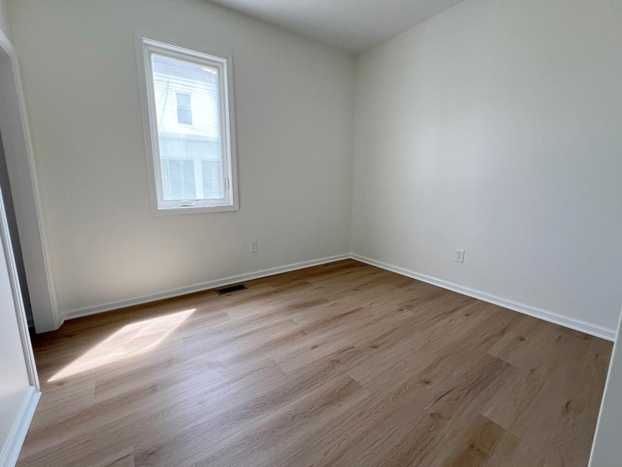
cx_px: 306
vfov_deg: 85.7
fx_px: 252
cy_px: 231
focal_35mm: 14
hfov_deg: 102.1
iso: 80
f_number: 1.8
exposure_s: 1/99
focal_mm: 1.57
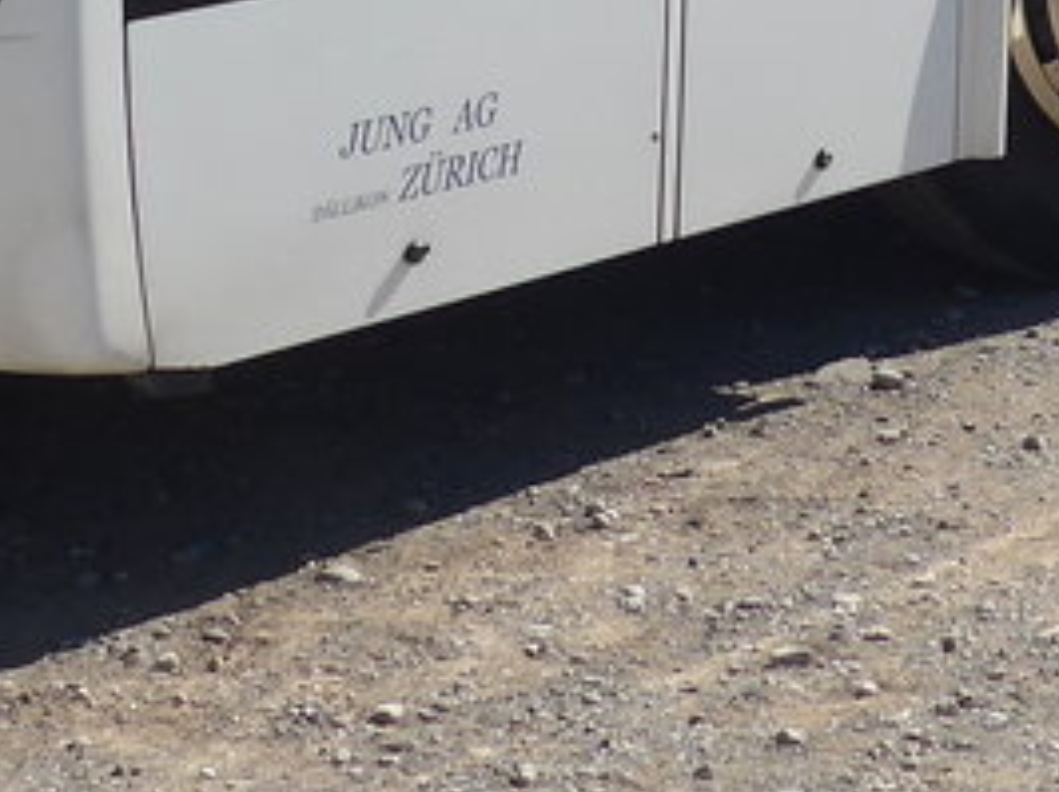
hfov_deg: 15.0
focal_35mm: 131
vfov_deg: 10.4
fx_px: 4004
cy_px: -756
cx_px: 733
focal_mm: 6
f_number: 2.8
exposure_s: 1/1300
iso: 80
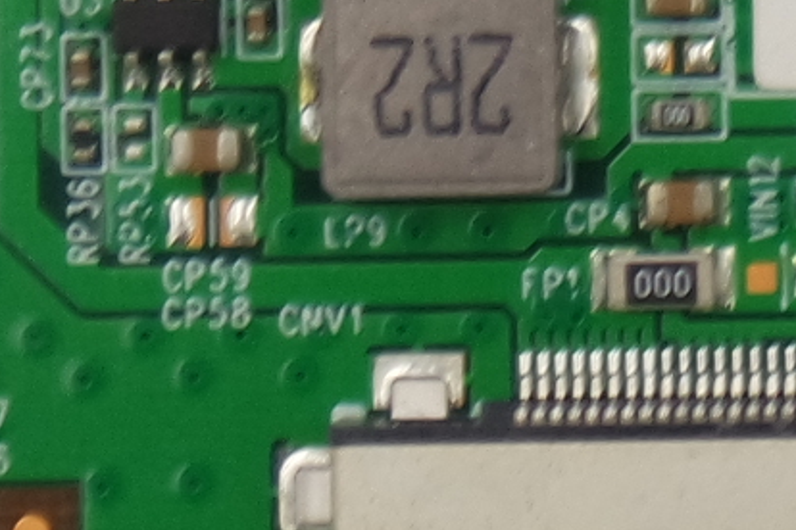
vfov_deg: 3.2
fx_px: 9374
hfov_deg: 4.7
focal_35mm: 424
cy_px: -438
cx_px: 2186
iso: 200
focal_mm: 22
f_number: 5
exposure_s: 1/125
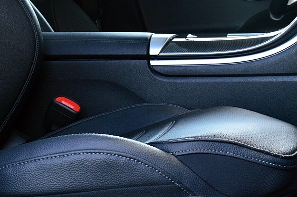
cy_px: 69
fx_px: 643
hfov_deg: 25.1
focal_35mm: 78
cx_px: 280
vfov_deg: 17.4
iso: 500
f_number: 8
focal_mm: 20
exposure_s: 1/60
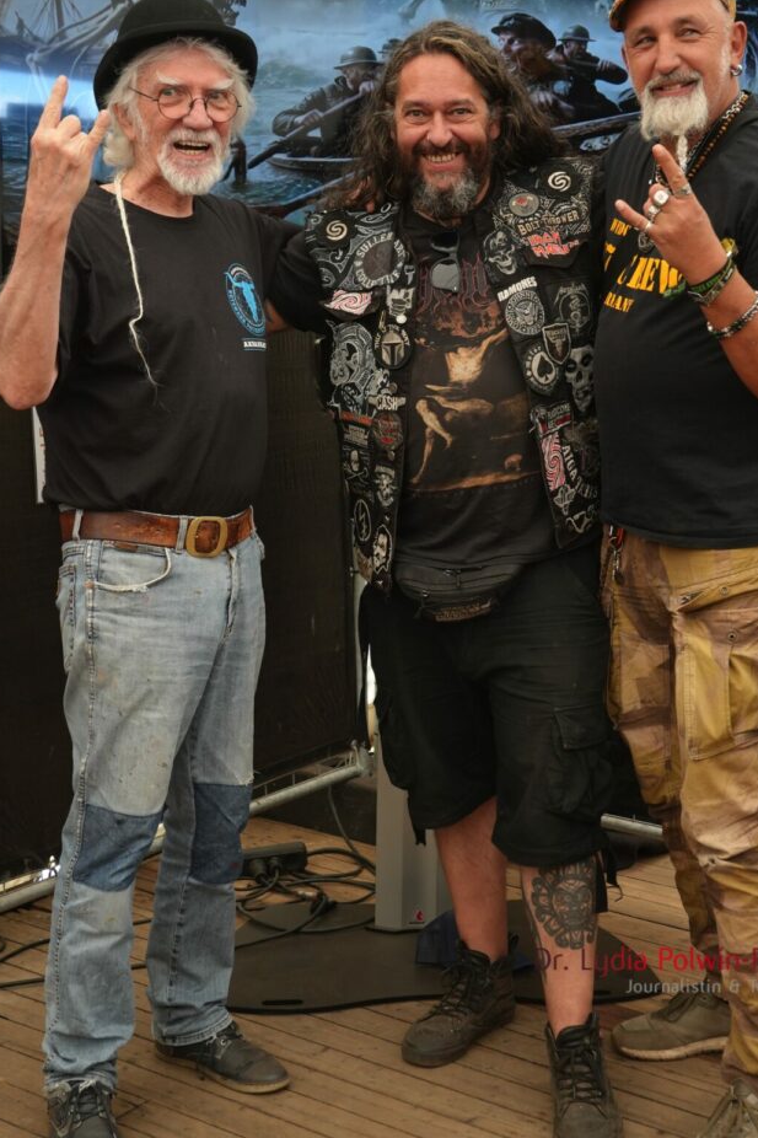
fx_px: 1769
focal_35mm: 56
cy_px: 528
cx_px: 432
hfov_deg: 24.2
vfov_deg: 35.6
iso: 500
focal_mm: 30
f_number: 4
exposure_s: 1/160
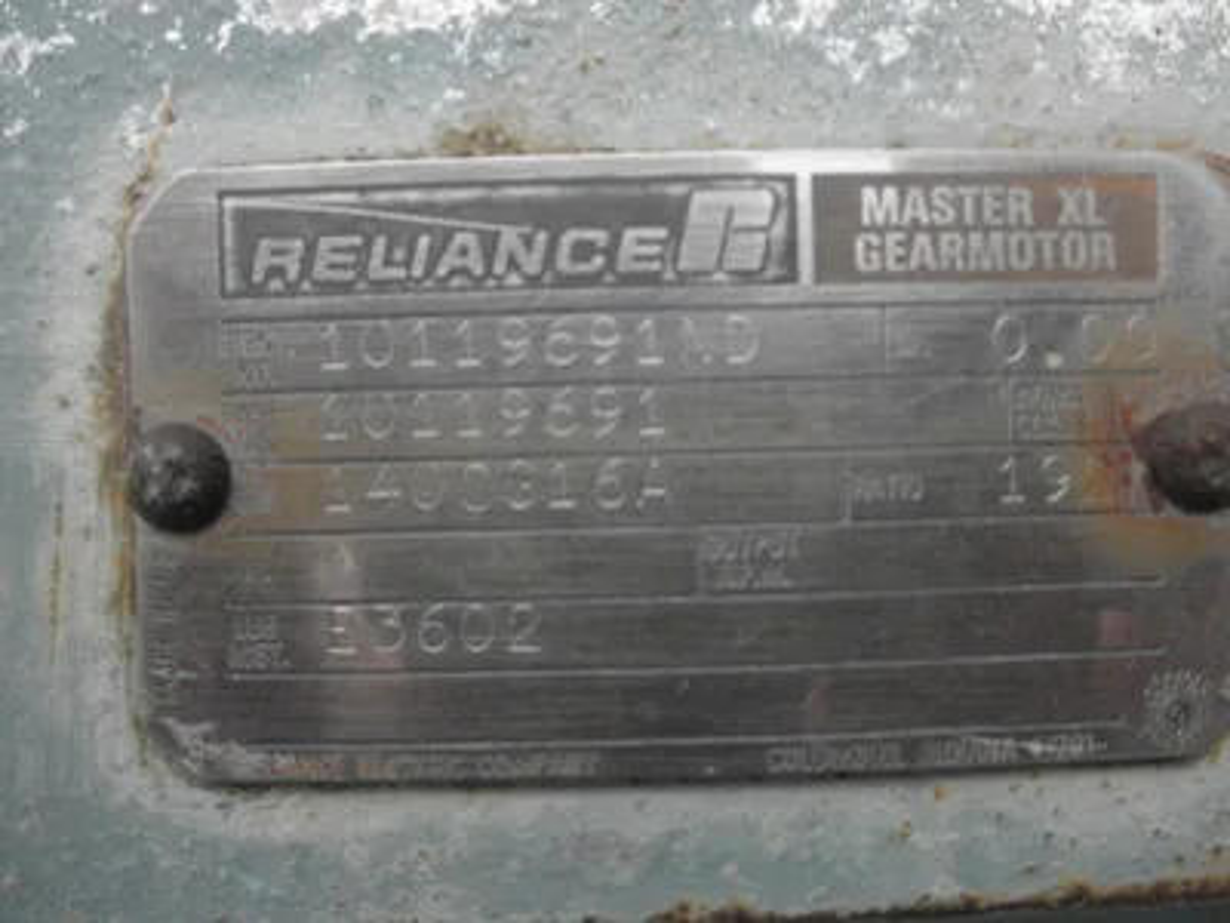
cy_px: 462
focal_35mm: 28
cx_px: 615
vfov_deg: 49.7
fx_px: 995
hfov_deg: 63.4
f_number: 3
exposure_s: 1/500
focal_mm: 5
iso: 64
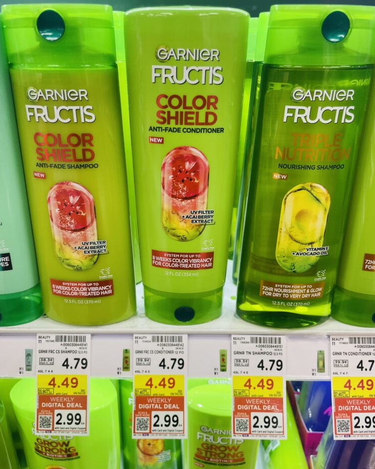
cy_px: 233
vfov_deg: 62.2
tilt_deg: -26.2
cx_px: 181
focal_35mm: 28
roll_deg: +0.3
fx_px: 389
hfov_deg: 51.5
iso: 100
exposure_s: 1/120
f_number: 1.6
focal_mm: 4.2
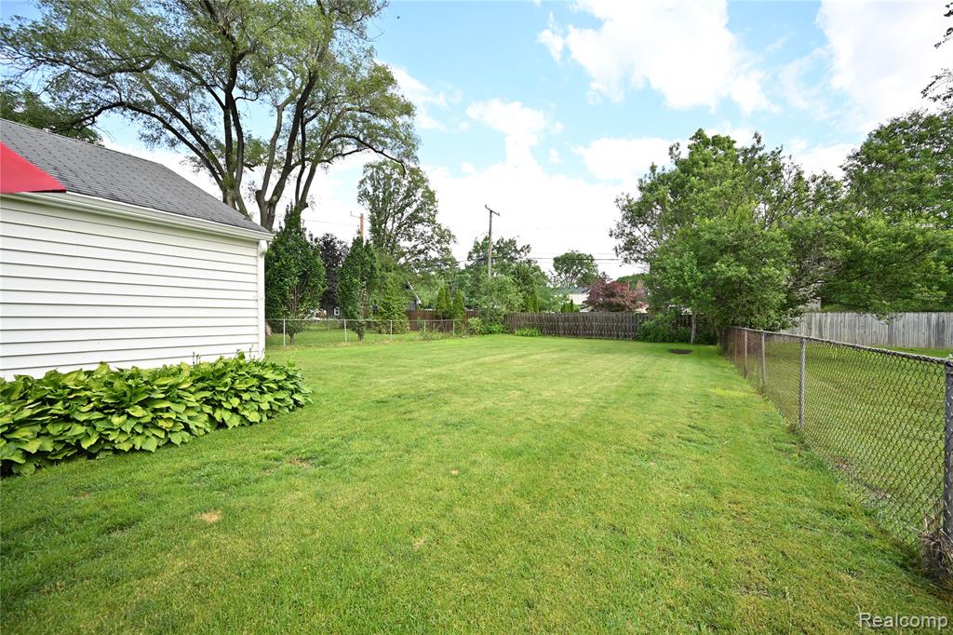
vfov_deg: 81.2
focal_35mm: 14
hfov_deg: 104.3
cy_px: 318
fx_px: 370
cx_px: 476
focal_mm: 14
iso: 160
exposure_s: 1/200
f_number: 5.6
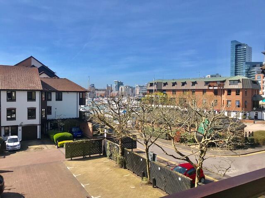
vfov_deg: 49.7
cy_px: 99
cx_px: 132
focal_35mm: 28
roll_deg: -0.6
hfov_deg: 63.4
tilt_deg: -1.0
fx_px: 214
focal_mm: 3.99
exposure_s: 1/2336
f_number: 1.8
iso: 20
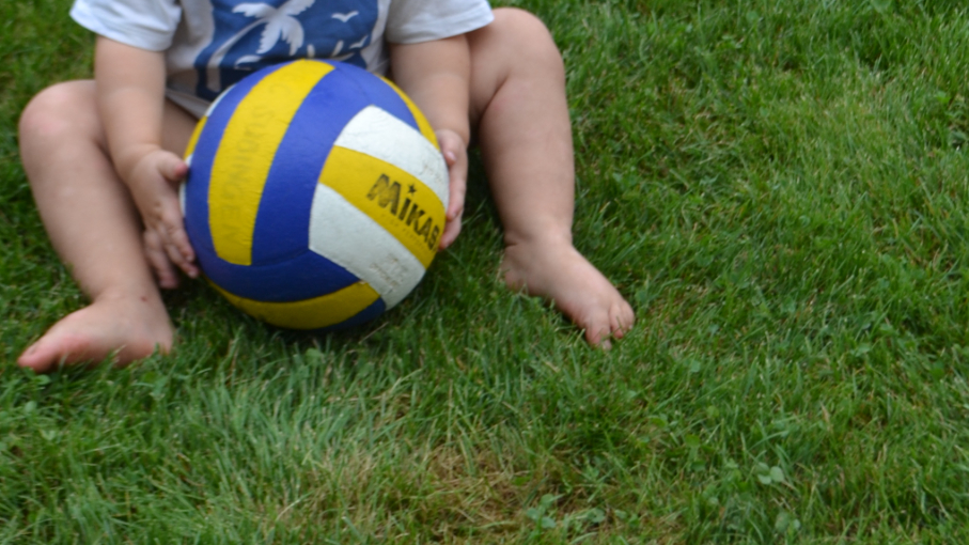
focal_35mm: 124
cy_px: -209
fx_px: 3190
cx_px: 285
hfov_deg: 17.2
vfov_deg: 9.5
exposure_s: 1/125
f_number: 5.6
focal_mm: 35
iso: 125
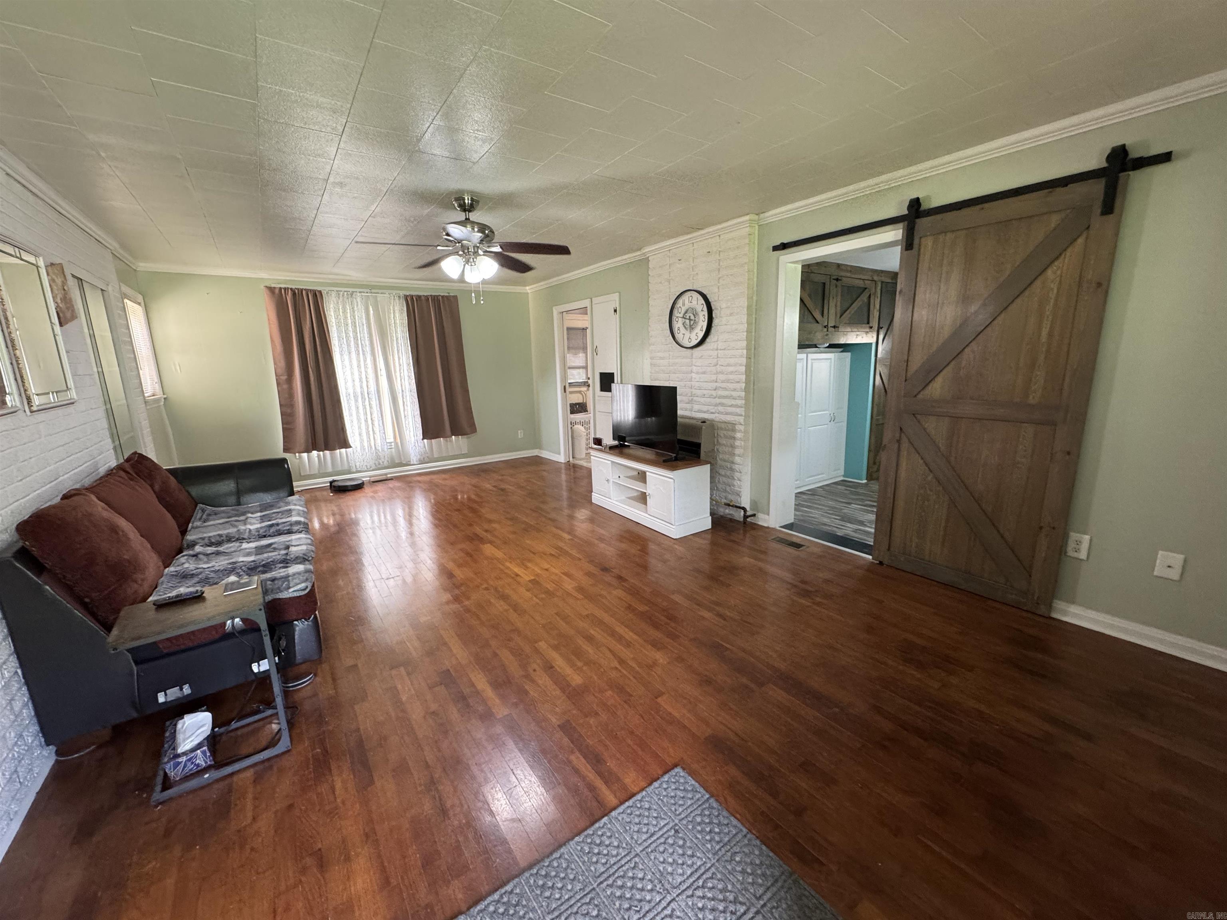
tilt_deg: -13.2
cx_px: 614
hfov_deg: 102.1
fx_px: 496
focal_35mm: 14
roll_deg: +0.7
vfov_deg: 85.7
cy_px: 460
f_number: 2.2
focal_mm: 2.22
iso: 320
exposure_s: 1/61
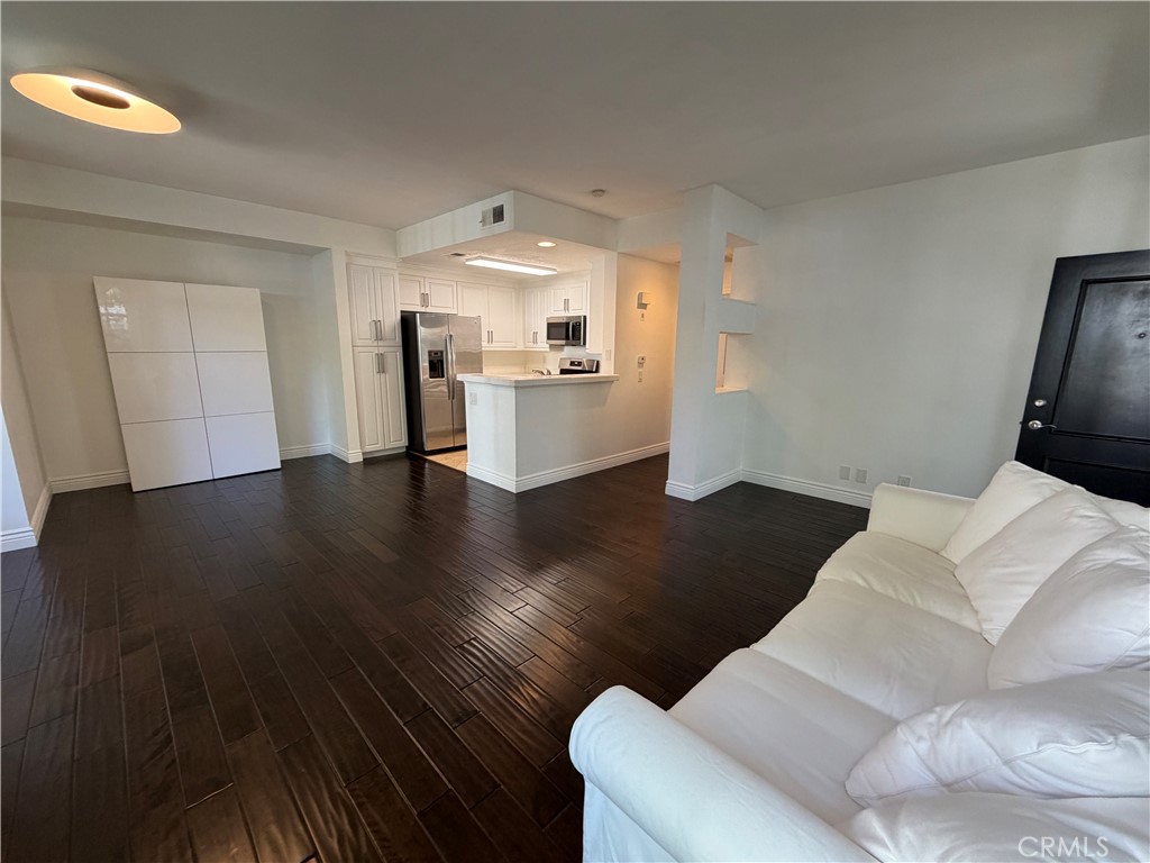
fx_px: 465
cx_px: 575
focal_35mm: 14
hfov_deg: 102.1
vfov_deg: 85.7
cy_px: 432
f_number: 2.2
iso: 250
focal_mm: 2.22
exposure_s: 1/120
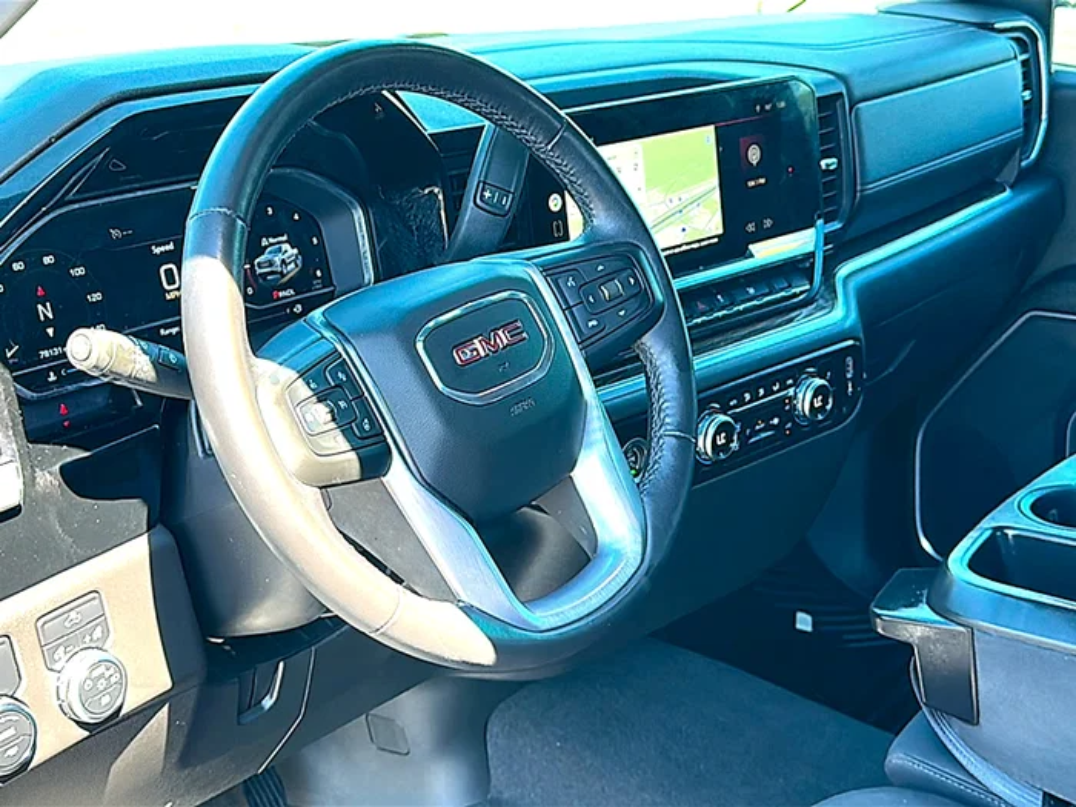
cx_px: 538
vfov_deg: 37.7
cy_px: 404
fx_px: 1181
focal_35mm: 38
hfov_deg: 49.0
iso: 125
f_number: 1.78
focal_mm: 6.86
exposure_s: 1/139
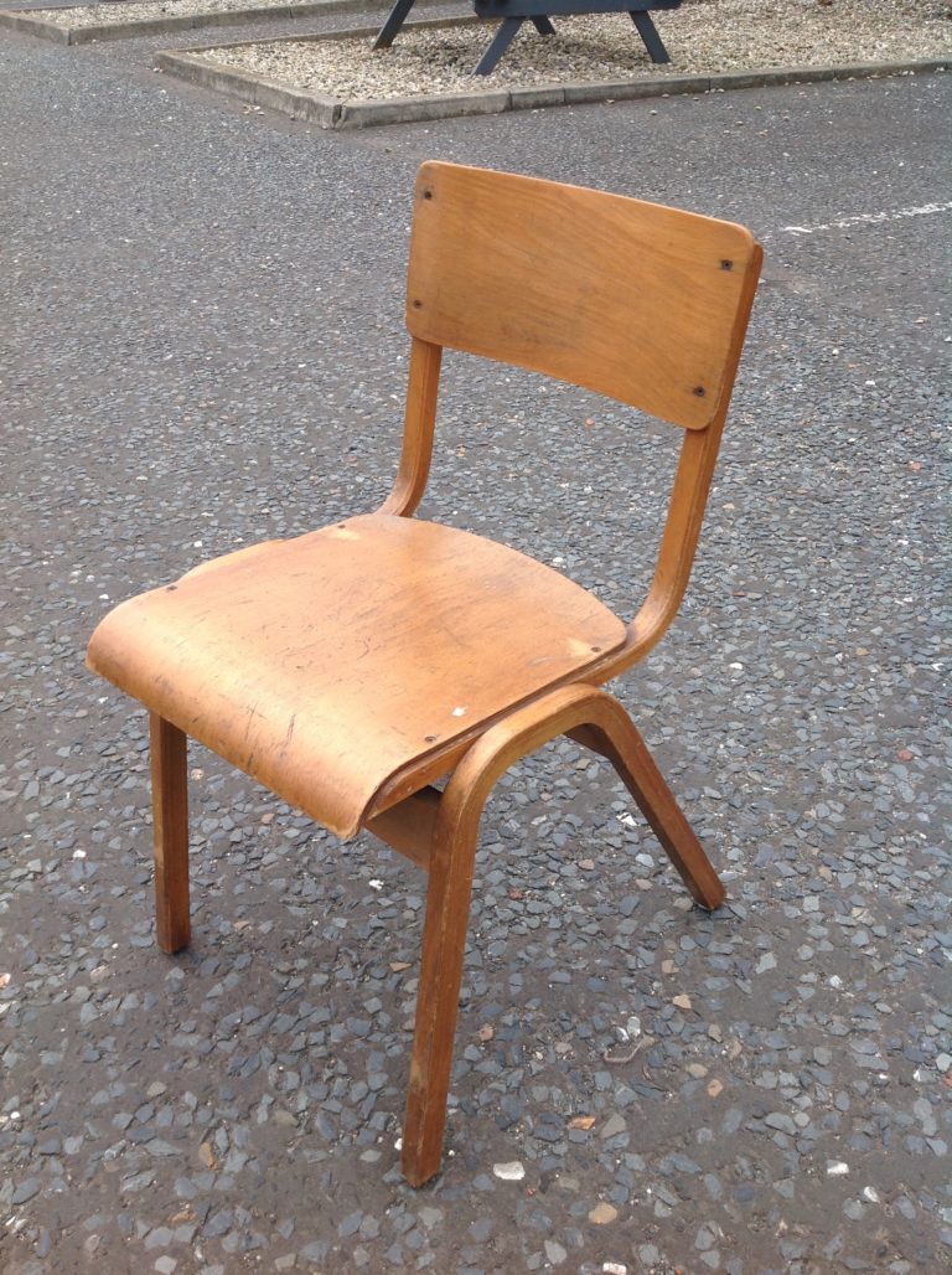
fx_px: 1287
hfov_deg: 40.6
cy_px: 638
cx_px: 476
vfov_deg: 52.7
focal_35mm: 35
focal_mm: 4.28
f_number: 2.4
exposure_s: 1/593
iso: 50
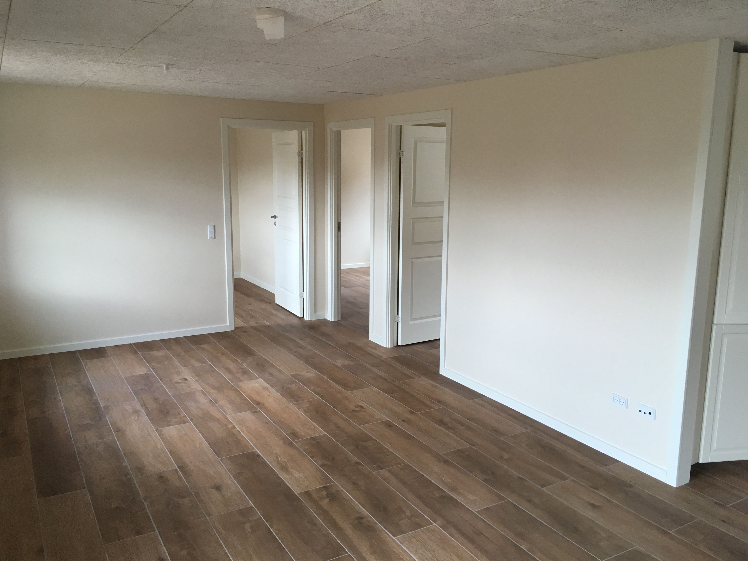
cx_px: 374
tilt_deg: -9.3
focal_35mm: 29
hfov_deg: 61.7
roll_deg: -0.1
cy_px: 280
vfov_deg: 48.2
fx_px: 627
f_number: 2.2
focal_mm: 4.15
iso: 40
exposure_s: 1/33
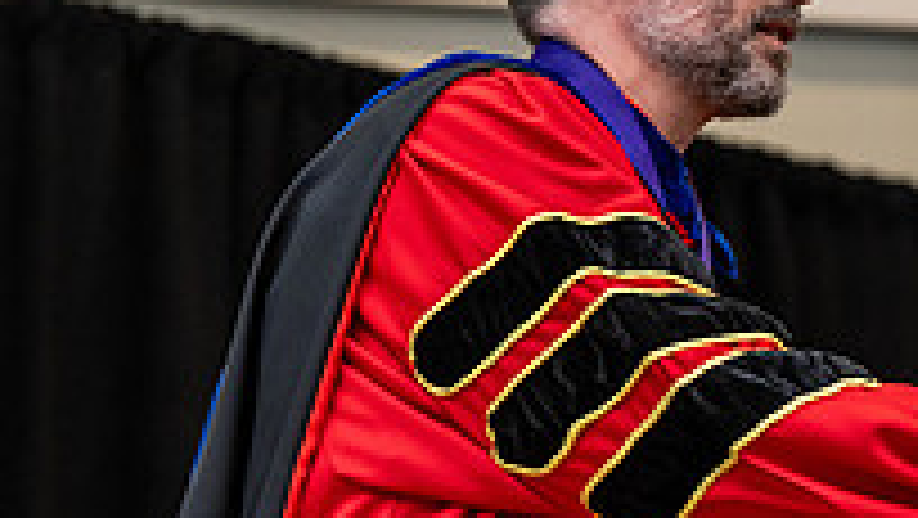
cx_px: 1197
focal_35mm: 253
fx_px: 6162
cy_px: 336
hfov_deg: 8.4
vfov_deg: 4.8
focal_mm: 85
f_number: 3.5
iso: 1600
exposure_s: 1/200
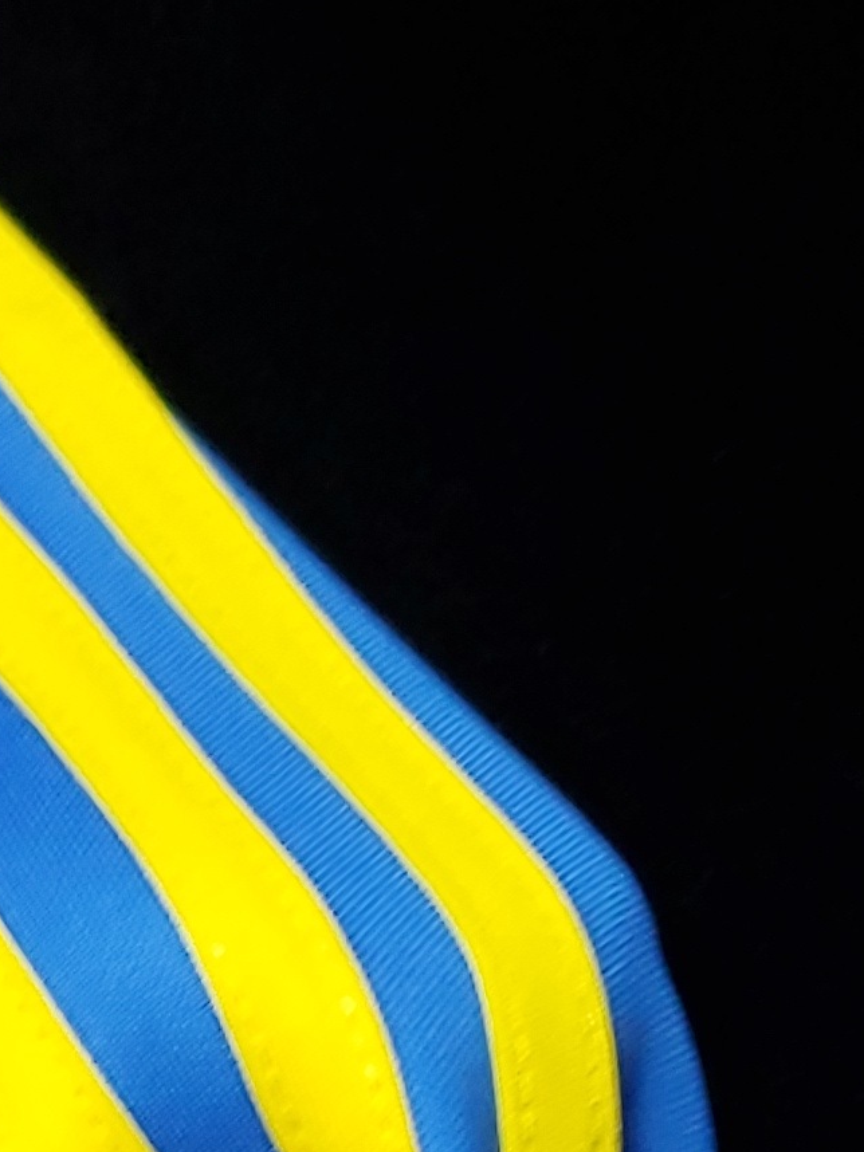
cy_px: 1662
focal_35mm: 122
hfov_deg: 12.0
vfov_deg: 15.1
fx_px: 4061
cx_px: -51
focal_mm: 4.3
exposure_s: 1/15
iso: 200
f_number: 1.5
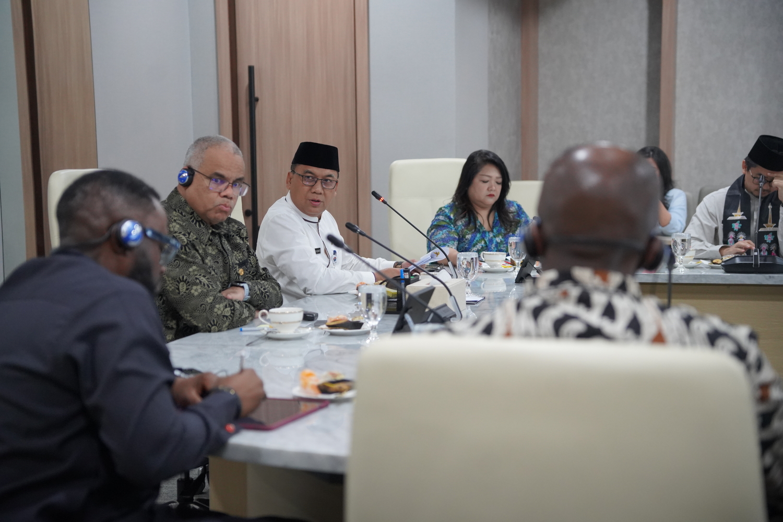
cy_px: 261
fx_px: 1294
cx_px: 392
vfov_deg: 22.8
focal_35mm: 60
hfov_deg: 33.7
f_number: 2.8
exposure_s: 1/250
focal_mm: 59.5
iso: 4000
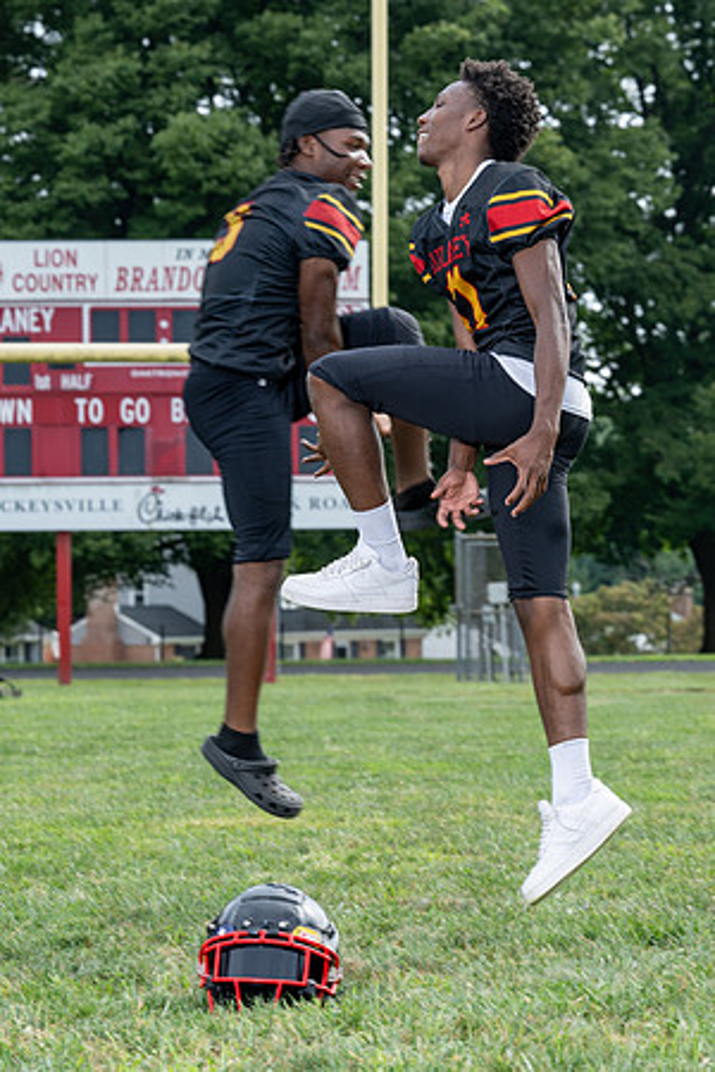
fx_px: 3932
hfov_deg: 10.4
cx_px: 529
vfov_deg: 15.5
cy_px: 597
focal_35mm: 132
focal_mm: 79
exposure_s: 1/160
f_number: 5.6
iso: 100
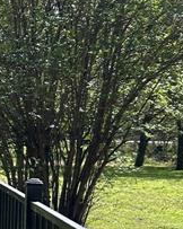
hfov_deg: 9.4
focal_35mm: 128
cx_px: -371
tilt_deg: -6.7
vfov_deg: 14.8
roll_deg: +0.2
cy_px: 220
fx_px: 868
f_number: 1.5
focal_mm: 5.7
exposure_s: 1/3077
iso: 50
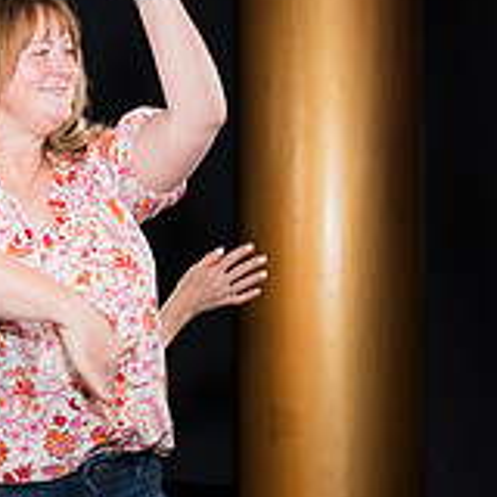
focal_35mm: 93
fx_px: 1511
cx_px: -119
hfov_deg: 17.7
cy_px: 341
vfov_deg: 18.6
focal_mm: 29.5
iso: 800
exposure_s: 1/100
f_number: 4
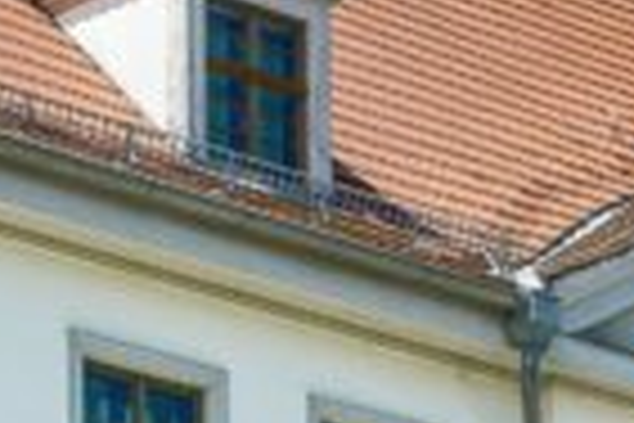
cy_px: 718
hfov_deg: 8.8
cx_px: 701
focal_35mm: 232
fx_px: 4085
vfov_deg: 5.8
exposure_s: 1/500
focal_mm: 32
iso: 200
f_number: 5.6
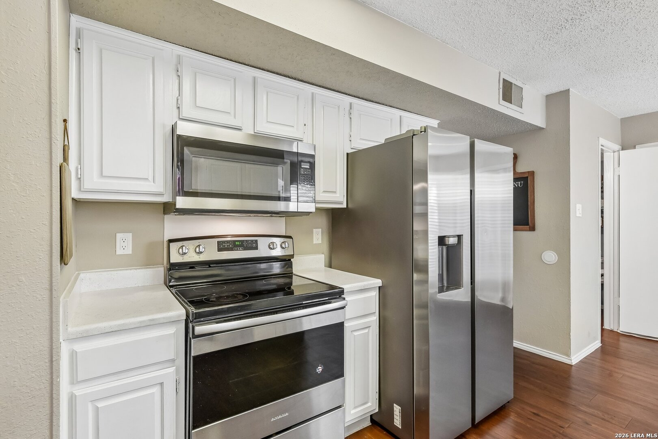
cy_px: 220
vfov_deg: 73.7
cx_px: 329
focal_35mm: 16
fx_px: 292
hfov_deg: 96.7
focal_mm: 16
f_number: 8
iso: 1800
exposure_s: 1/15
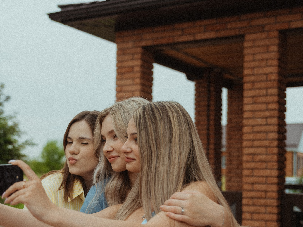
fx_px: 525
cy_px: 156
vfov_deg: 24.3
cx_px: 110
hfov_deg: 32.0
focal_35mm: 60
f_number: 3.2
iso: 400
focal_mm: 40
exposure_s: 1/125
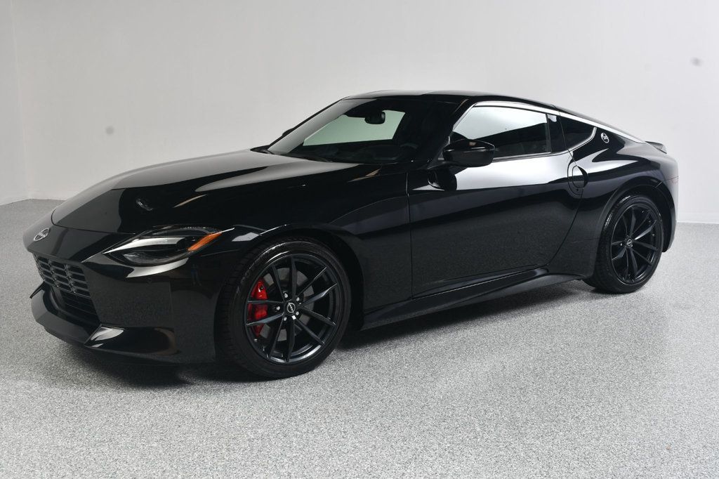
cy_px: 240
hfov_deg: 49.6
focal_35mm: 39
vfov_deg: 34.2
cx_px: 360
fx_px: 779
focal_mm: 26
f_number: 10
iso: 100
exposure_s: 1/160
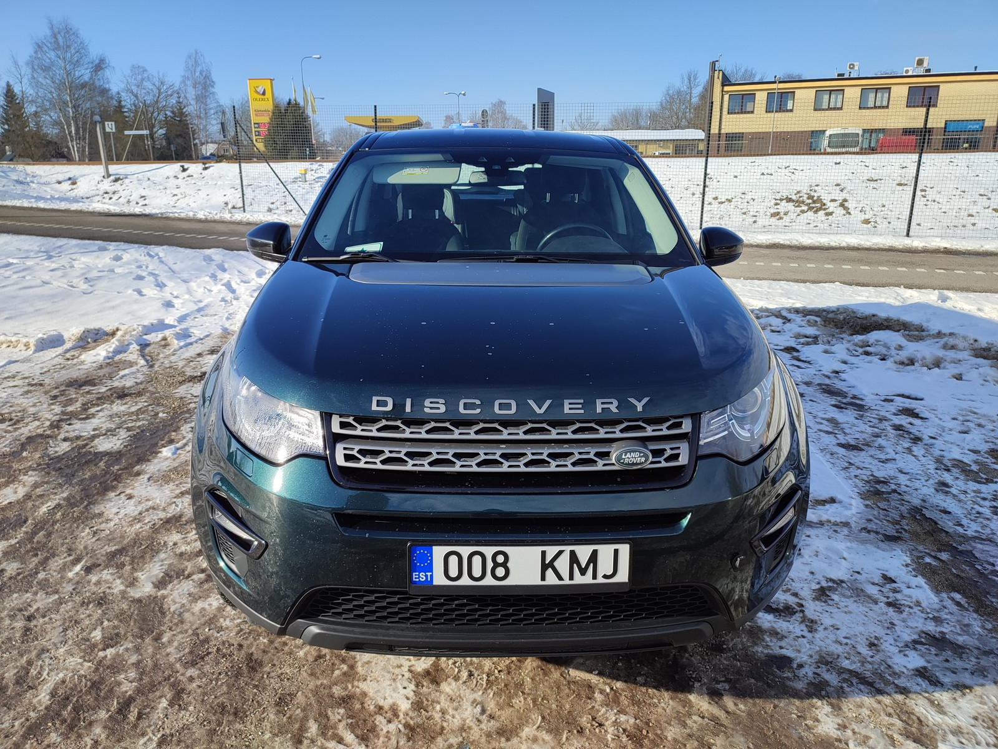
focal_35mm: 25
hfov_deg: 69.4
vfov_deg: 54.9
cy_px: 374
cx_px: 499
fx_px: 721
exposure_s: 1/788
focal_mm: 6.04
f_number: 1.9
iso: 50
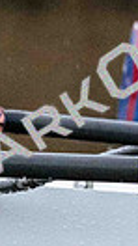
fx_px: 12007
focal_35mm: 1841
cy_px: -21
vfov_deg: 1.2
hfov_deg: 0.7
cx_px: 539
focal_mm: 400
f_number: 4.5
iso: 12800
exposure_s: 1/1600
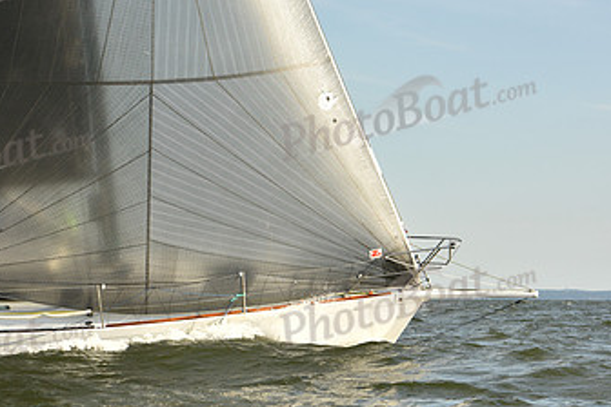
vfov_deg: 11.3
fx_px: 2053
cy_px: 233
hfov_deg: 16.9
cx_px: 187
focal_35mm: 121
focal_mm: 70
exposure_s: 1/800
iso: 250
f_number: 5.6
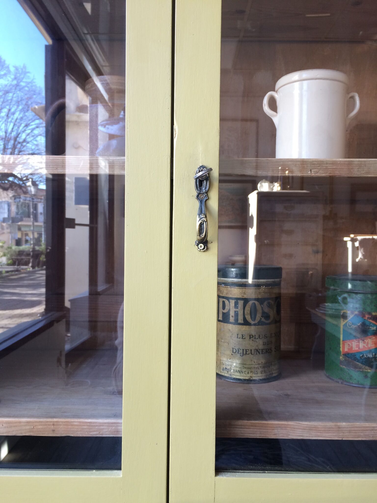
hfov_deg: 48.2
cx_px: 188
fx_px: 421
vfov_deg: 61.7
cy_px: 252
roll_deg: +0.5
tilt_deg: -3.5
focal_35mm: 29
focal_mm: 4.15
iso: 32
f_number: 2.2
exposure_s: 1/33
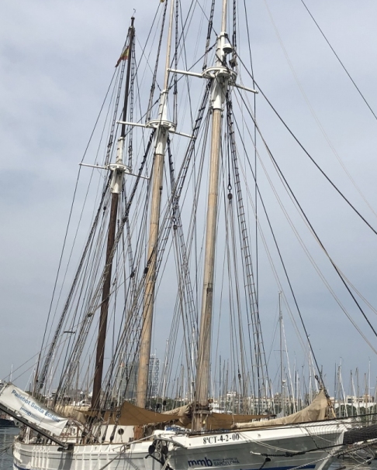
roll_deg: -2.2
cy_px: 227
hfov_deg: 27.9
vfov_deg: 34.7
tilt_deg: +15.8
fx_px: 753
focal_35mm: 54
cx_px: 250
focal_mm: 3.99
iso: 25
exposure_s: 1/4808
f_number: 1.8
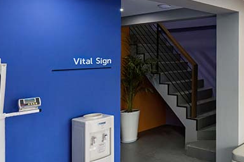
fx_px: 237
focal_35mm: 35
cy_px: 106
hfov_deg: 44.1
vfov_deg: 37.5
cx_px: 257
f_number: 8
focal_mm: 14
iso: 4500
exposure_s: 1/200
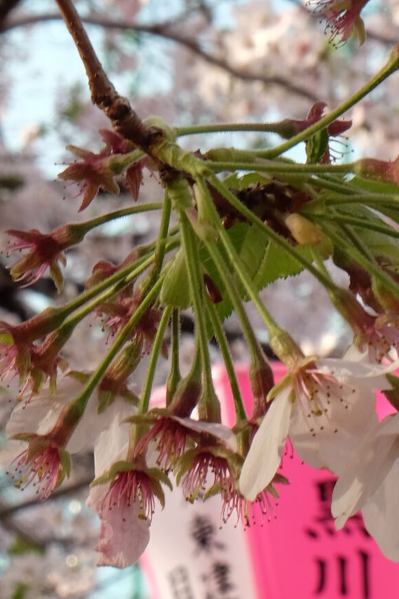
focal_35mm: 145
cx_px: 251
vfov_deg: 14.0
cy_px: 508
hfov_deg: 9.5
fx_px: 2409
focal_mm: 32.9
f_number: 16
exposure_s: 1/30
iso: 400
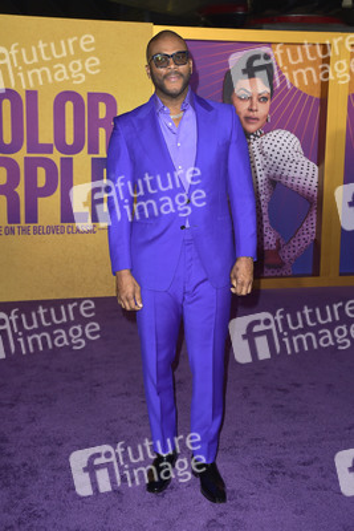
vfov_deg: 41.1
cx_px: 177
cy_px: 266
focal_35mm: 48
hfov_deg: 28.1
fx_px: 707
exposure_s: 1/250
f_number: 6.3
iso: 320
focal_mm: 48
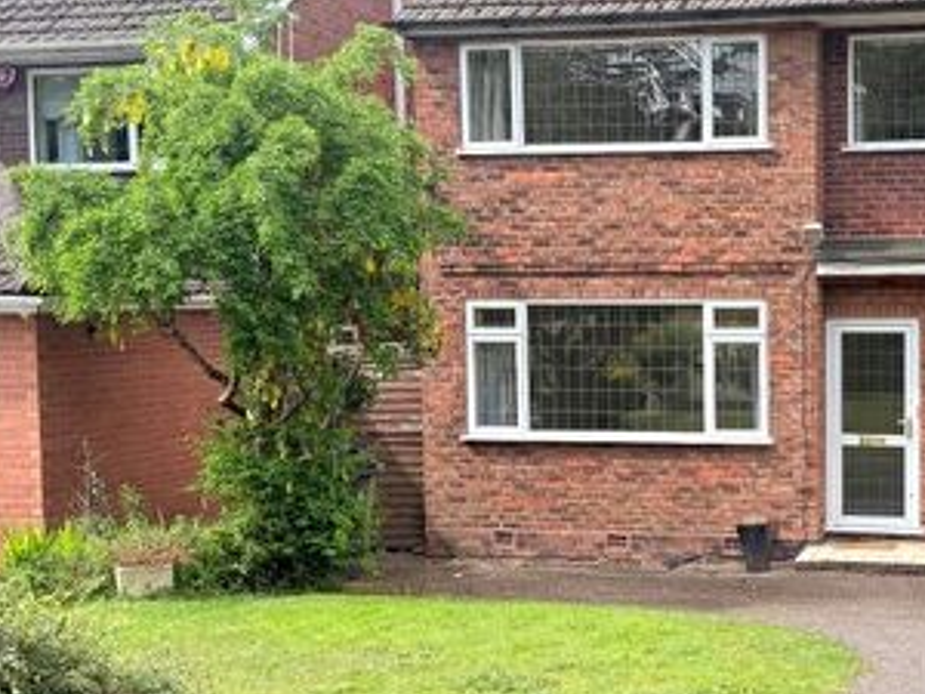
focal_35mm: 56
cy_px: 399
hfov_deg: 32.9
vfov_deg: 26.1
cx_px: 805
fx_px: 1496
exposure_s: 1/2232
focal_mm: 6.76
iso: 100
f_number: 1.78
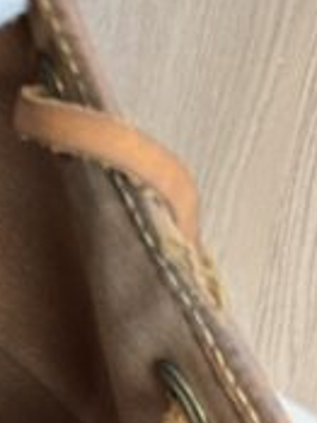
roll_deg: +6.1
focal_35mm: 110
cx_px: -336
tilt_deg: -42.3
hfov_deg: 11.9
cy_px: 672
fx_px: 1345
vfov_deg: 16.1
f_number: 1.78
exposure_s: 1/60
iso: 250
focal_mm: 6.76
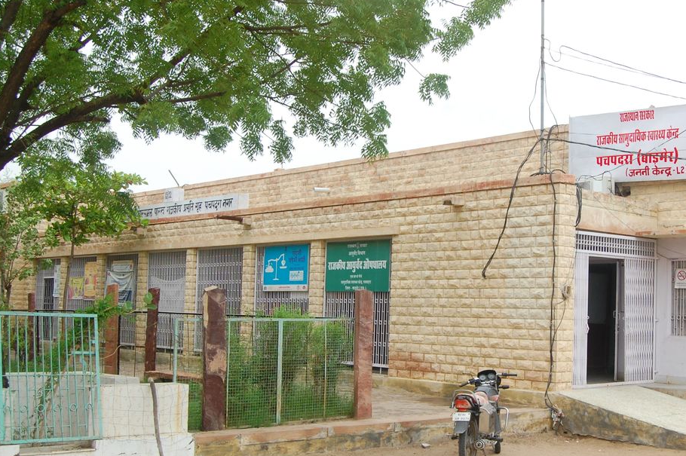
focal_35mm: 79
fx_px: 1504
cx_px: 466
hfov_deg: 25.5
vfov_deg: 17.2
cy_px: 249
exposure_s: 1/320
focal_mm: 38
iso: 400
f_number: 9
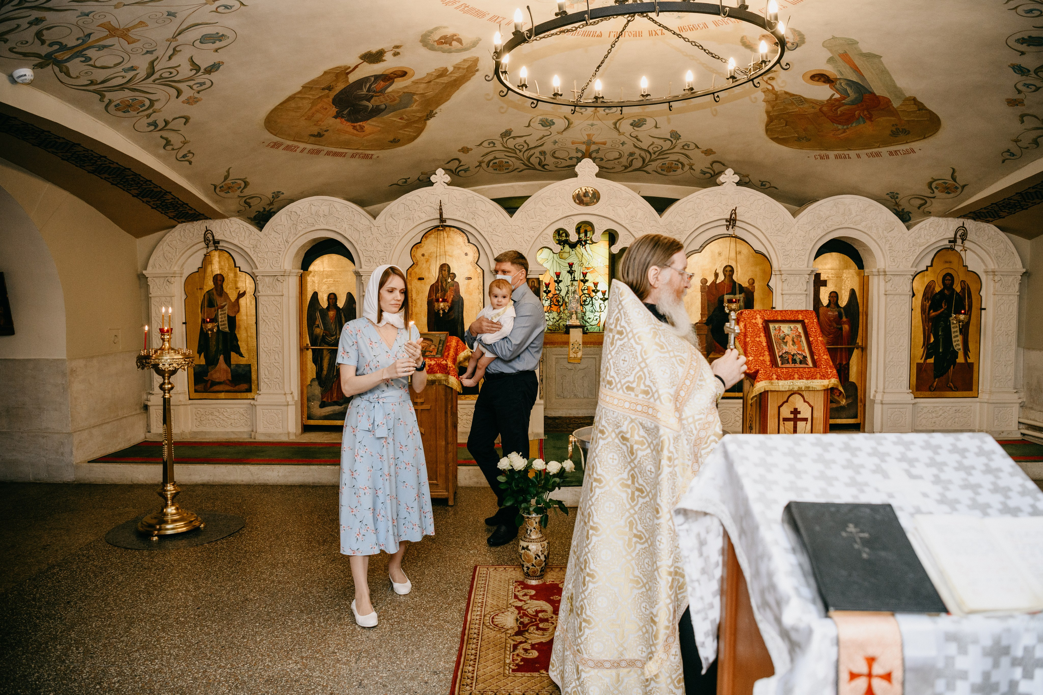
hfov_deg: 72.1
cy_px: 348
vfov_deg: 51.8
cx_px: 522
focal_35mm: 25
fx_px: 717
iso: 500
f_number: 3.5
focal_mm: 24
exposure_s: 1/160
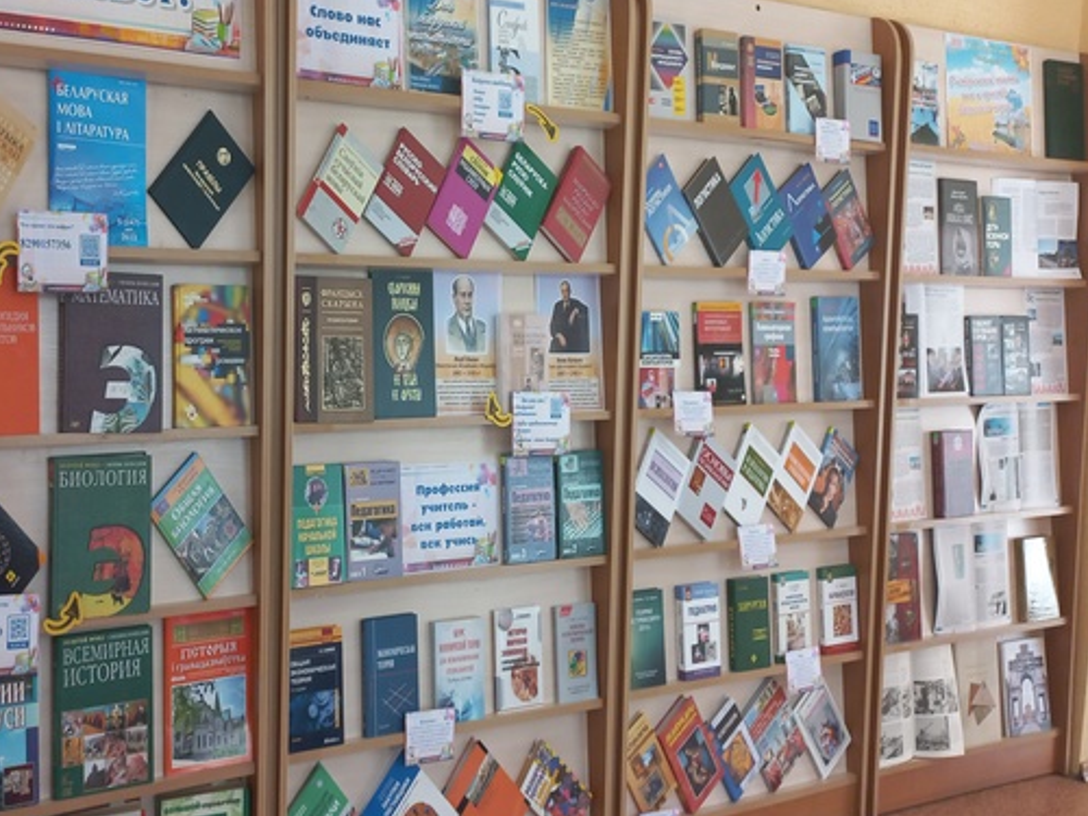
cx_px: 429
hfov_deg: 56.3
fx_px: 1006
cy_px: 372
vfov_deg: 44.1
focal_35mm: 32
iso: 200
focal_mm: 4.6
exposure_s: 1/50
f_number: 1.8
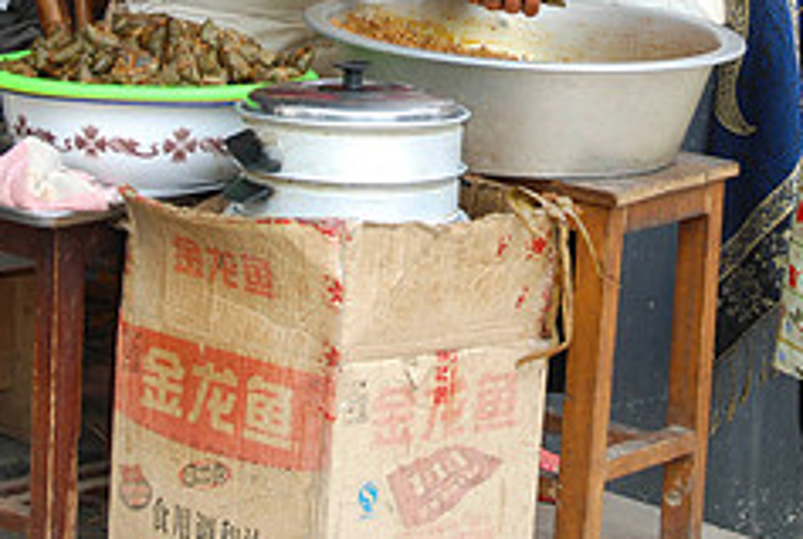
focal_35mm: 154
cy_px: -58
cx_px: 471
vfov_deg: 8.9
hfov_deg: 13.3
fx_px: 3441
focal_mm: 42
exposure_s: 1/160
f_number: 6.3
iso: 320
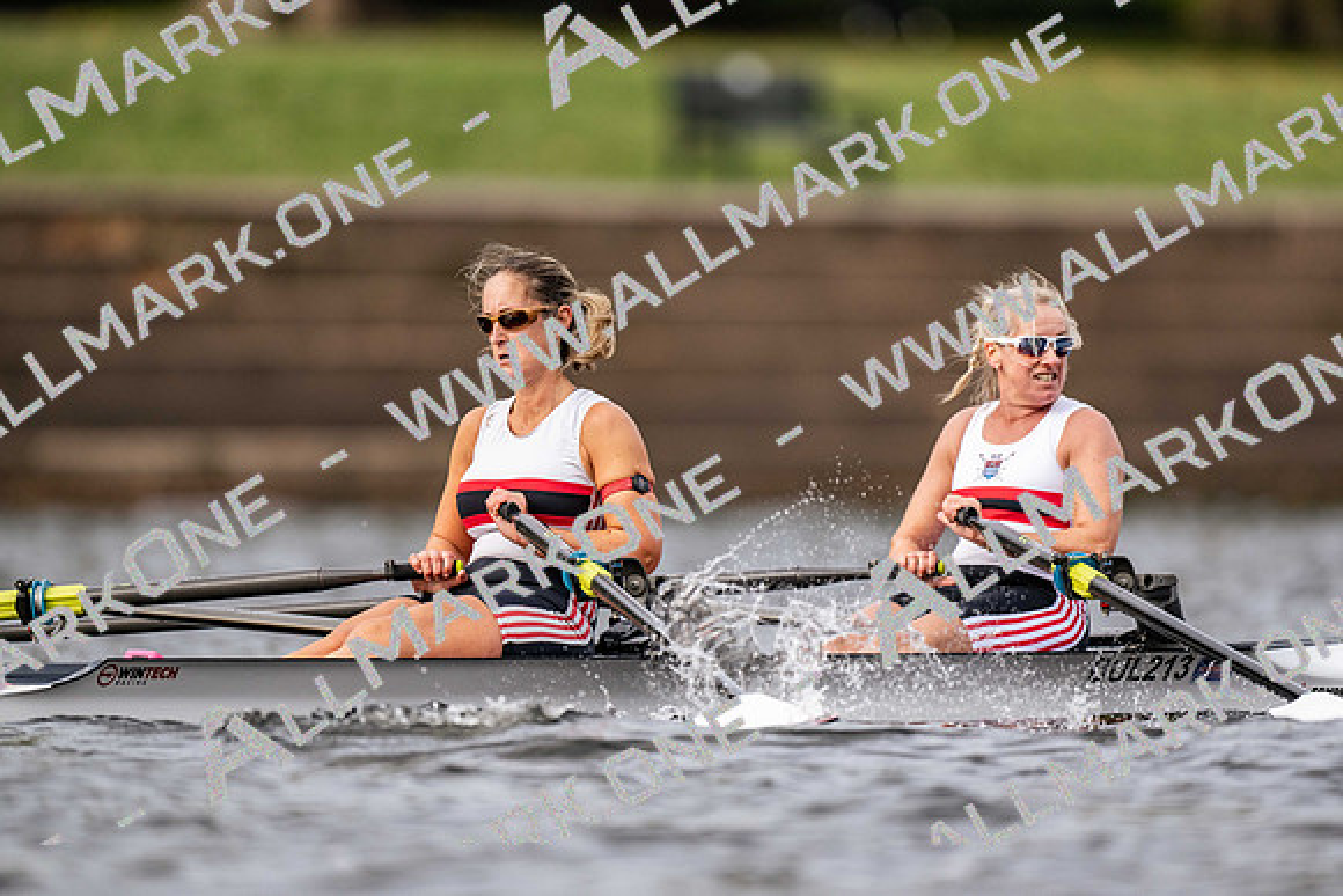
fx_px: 22399
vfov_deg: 2.3
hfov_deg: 3.4
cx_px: 672
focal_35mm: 600
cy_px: 448
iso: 720
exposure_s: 1/2500
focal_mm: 600
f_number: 4
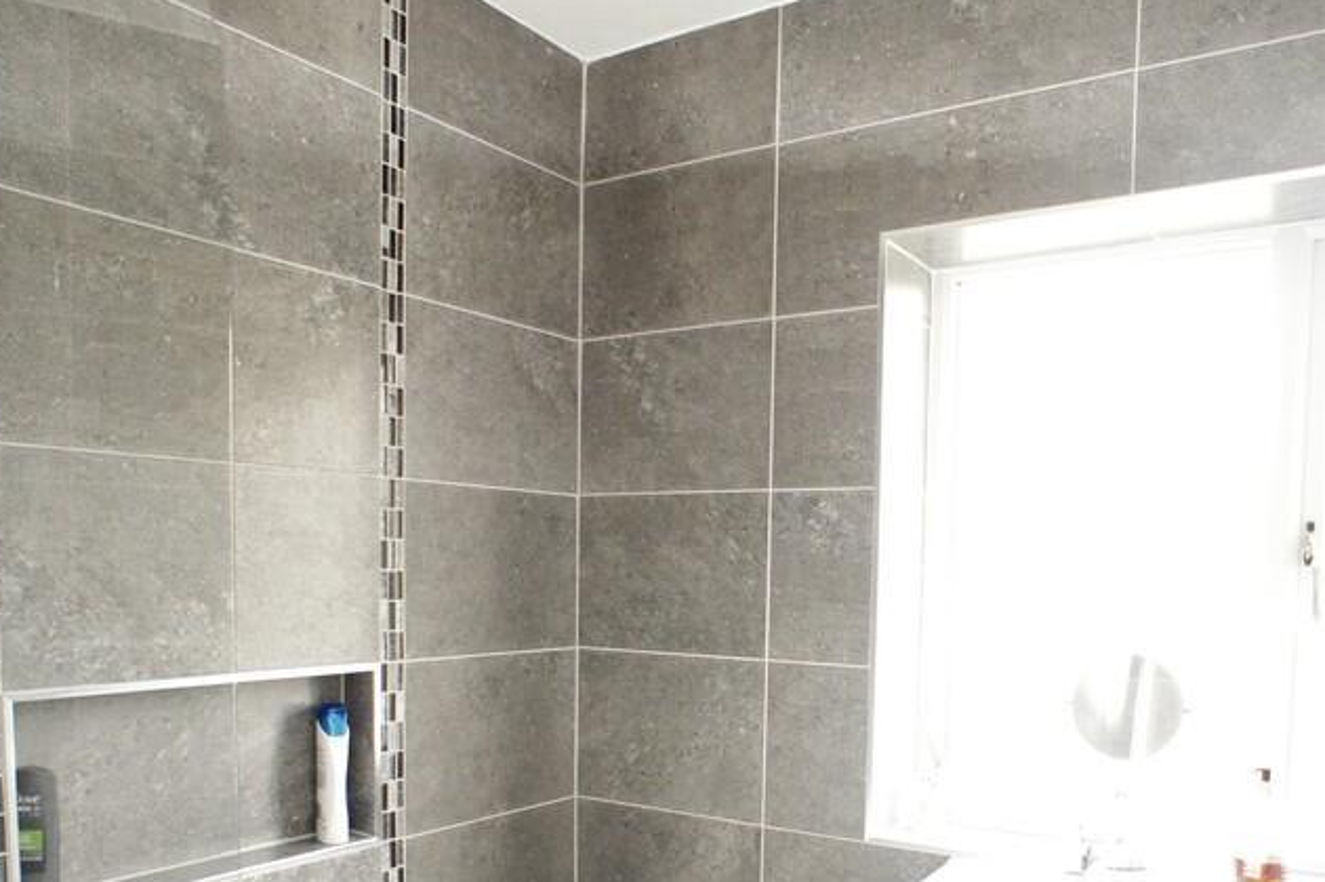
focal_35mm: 39
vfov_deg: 33.4
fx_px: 1434
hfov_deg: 49.5
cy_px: 675
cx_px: 709
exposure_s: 1/60
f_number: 2.8
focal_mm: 16
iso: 1000
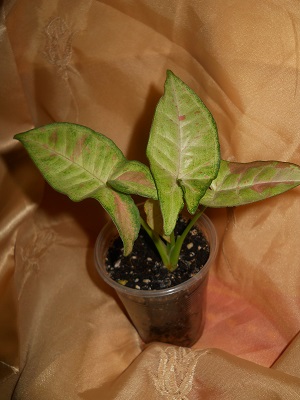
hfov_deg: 35.1
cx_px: 150
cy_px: 200
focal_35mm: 41
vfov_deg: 45.8
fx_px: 474
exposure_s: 1/30
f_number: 5.5
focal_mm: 6.72
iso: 80
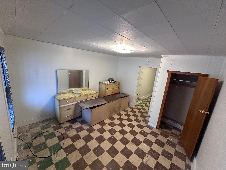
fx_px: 91
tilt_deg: -12.1
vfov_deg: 85.7
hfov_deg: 102.1
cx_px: 113
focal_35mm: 14
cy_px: 85
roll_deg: -5.7
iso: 400
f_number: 2.2
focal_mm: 2.22
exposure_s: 1/60
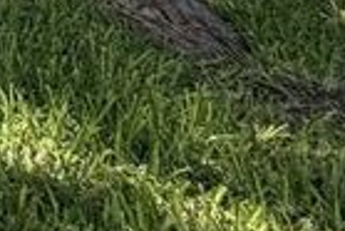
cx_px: -921
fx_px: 1026
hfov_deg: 9.1
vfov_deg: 9.2
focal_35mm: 107
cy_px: -534
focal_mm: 2.22
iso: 32
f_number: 2.2
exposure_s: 1/770
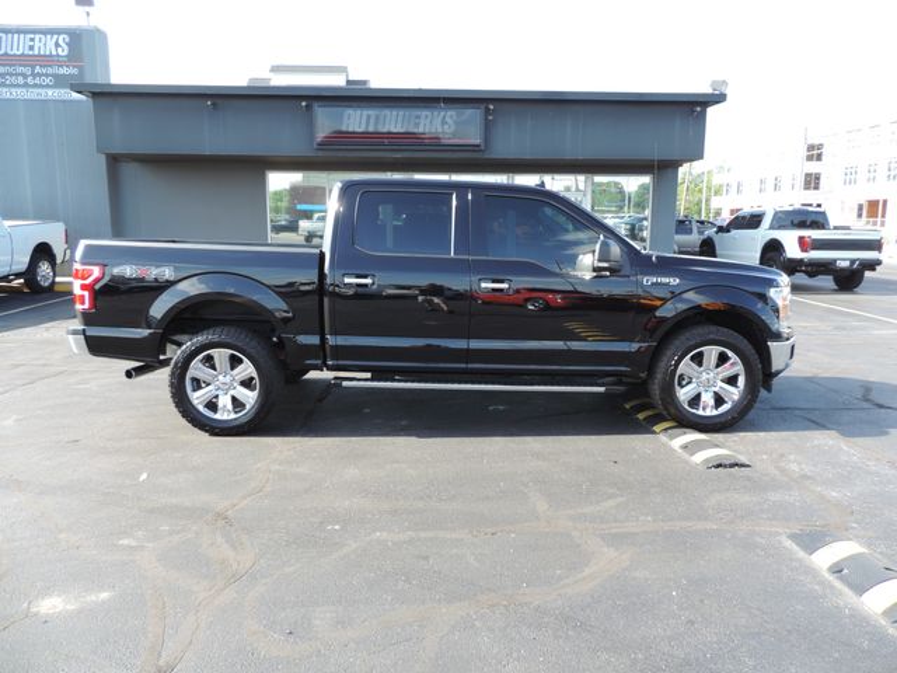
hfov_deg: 71.6
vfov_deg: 56.8
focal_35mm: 24
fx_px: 622
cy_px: 336
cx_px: 448
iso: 80
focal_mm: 4.3
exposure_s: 1/200
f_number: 3
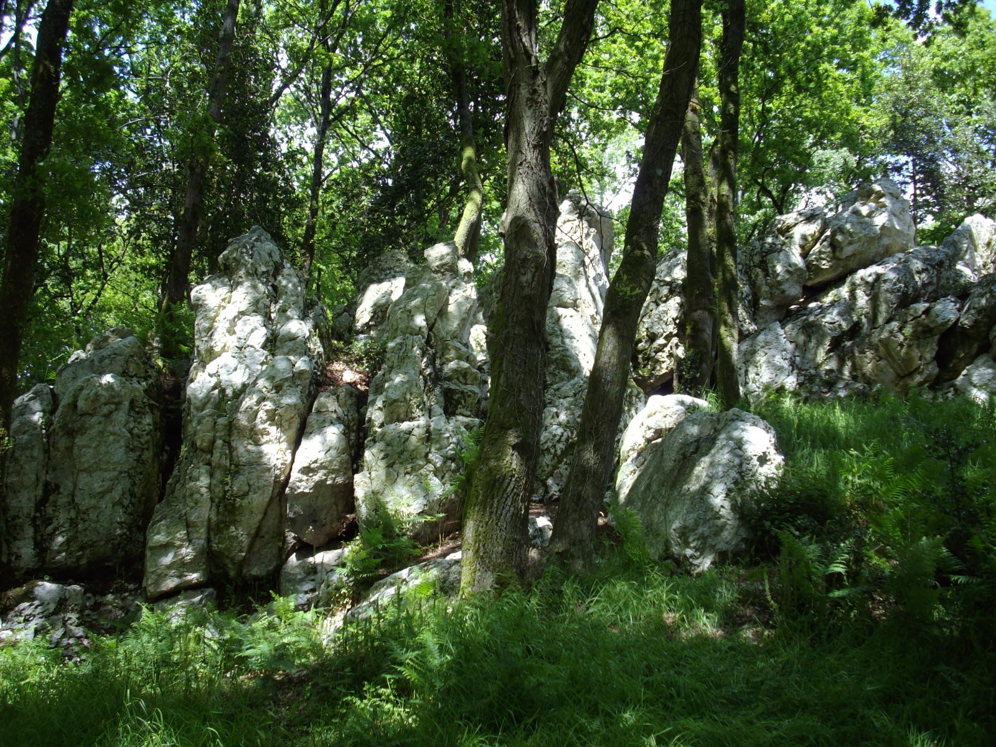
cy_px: 374
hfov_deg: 50.1
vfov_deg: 38.7
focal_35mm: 37
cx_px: 498
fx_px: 1065
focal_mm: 6.2
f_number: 2.8
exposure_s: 1/160
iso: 80
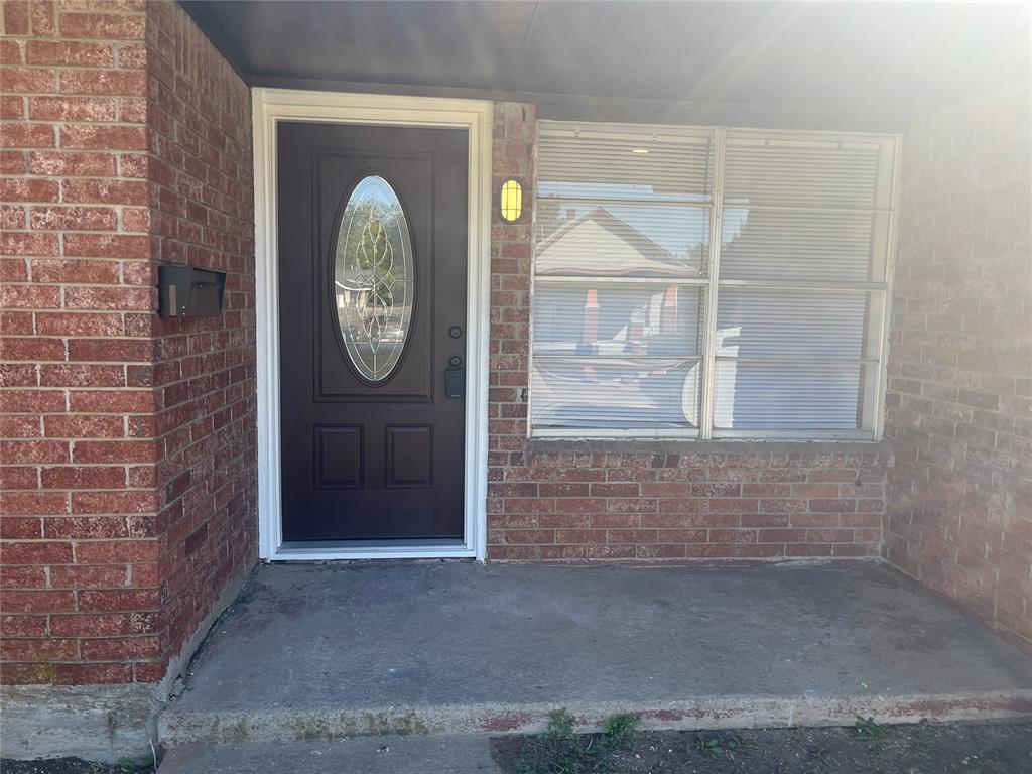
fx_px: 775
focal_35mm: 26
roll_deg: -0.9
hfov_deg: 67.3
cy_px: 387
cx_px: 516
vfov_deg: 53.1
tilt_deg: -5.5
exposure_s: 1/574
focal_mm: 5.1
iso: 50
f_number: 1.6
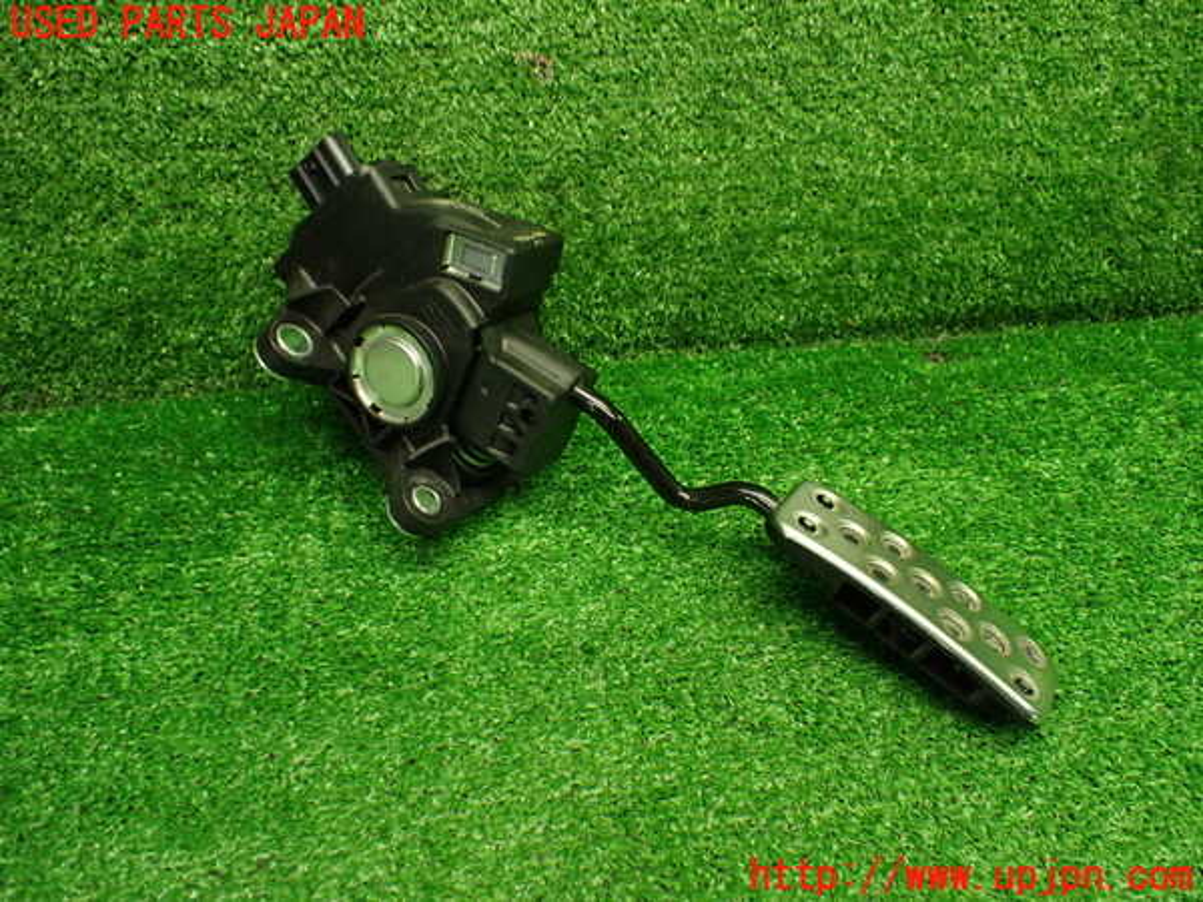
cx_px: 602
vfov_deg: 46.8
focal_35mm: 30
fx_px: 1043
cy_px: 451
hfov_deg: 60.0
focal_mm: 5.4
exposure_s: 1/125
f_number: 2.3
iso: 800
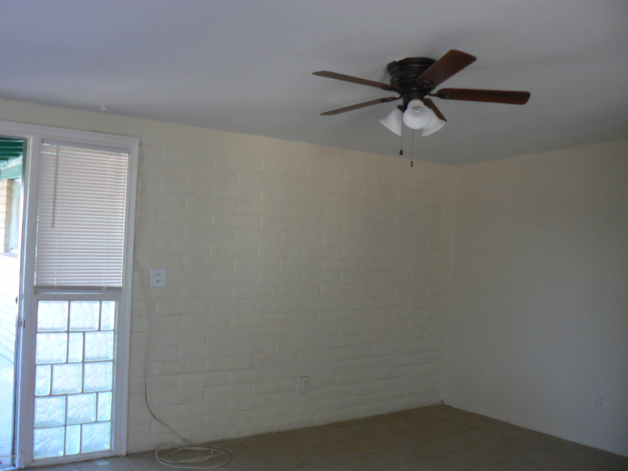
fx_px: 653
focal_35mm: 36
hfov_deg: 51.4
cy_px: 236
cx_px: 314
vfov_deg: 39.7
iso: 160
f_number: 2.8
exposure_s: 1/30
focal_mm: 6
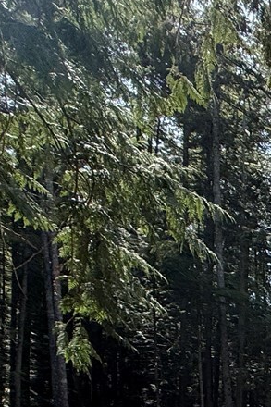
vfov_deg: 31.5
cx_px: 640
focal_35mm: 53
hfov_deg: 15.3
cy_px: 487
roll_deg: -0.7
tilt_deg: -0.2
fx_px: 599
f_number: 2.2
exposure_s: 1/439
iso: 64
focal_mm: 2.22
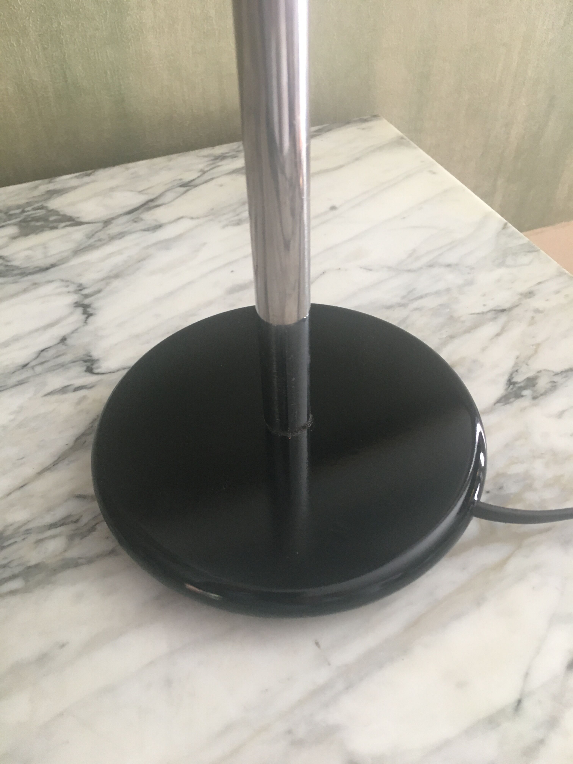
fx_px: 640
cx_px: 286
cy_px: 382
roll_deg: +1.9
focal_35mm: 29
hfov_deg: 48.2
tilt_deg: -44.1
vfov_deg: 61.7
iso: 125
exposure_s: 1/33
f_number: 2.2
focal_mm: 4.15
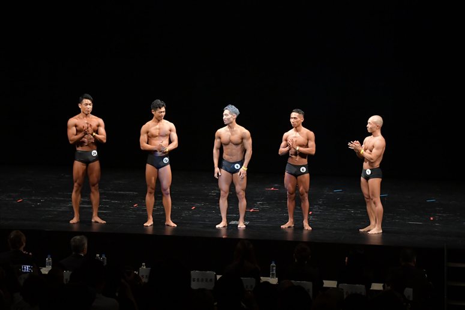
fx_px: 1511
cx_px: 232
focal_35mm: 117
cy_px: 155
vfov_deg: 11.7
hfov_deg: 17.5
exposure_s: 1/400
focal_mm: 78
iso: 3200
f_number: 5.6
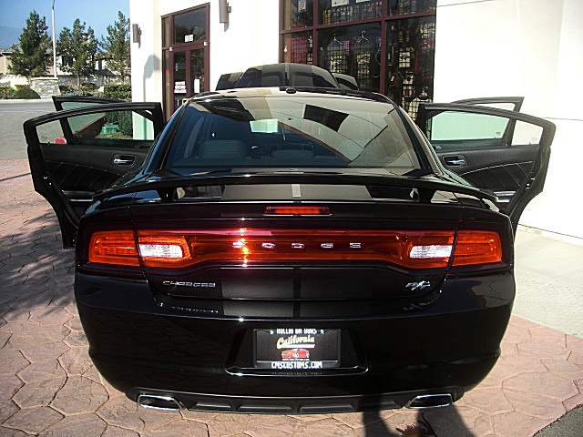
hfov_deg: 51.4
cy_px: 218
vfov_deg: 39.7
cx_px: 292
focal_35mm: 36
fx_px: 606
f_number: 2.8
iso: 50
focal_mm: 6.3
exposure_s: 1/500
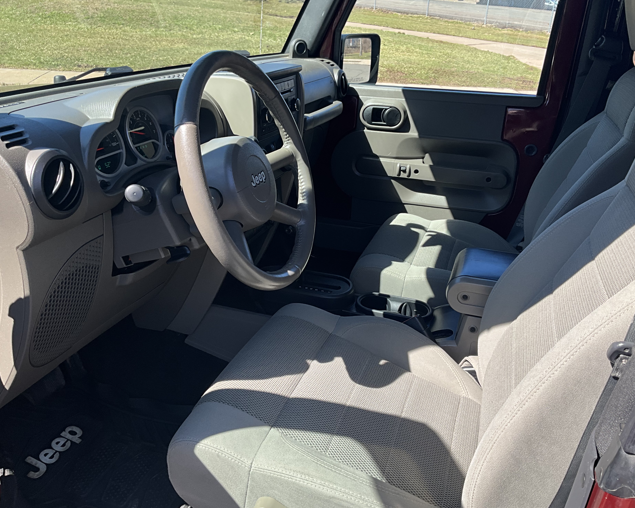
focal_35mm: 31
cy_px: 260
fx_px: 583
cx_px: 330
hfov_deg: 57.2
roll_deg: -3.4
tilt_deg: -25.0
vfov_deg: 47.1
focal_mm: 3
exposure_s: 1/419
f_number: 1.8
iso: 25
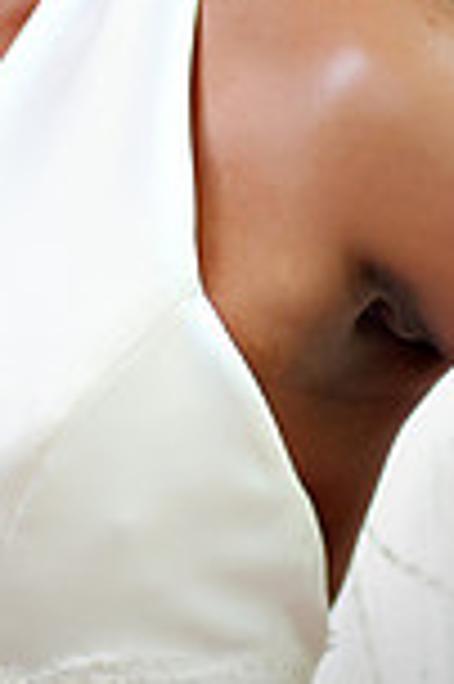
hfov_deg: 3.6
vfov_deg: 5.4
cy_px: -135
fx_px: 7156
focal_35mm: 377
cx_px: 20
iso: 800
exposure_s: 1/125
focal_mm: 85
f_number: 1.4
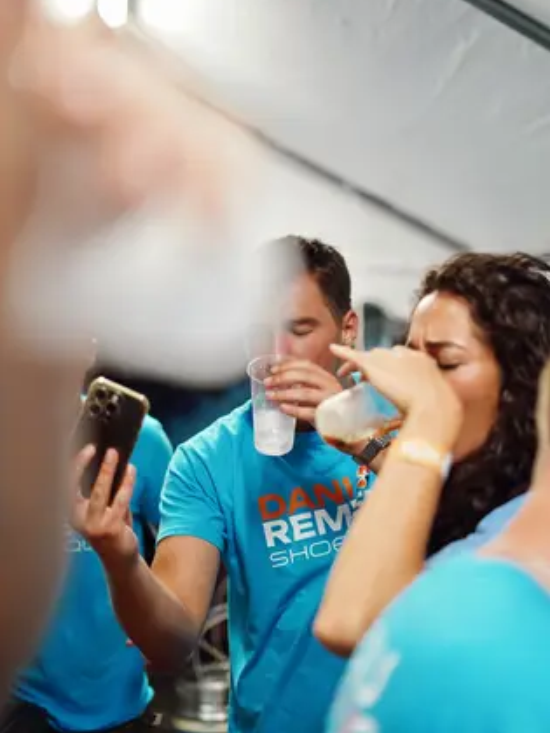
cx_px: 272
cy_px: 316
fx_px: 1165
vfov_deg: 34.9
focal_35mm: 55
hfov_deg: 26.6
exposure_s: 1/200
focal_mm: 50
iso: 800
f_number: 1.8
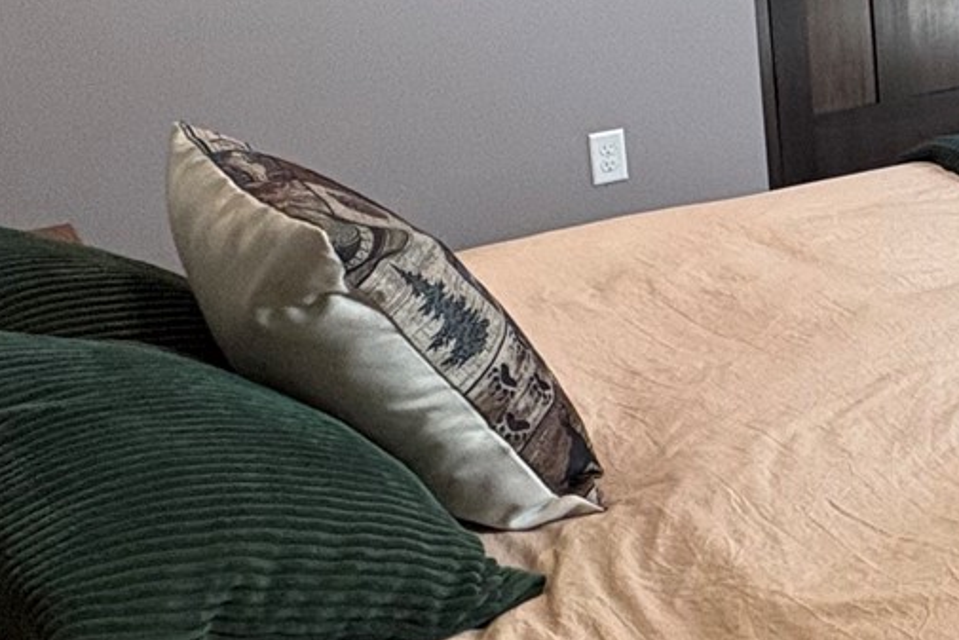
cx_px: 1344
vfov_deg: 22.2
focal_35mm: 59
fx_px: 1572
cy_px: 17
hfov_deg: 26.8
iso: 250
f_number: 2.2
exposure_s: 1/60
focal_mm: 2.22
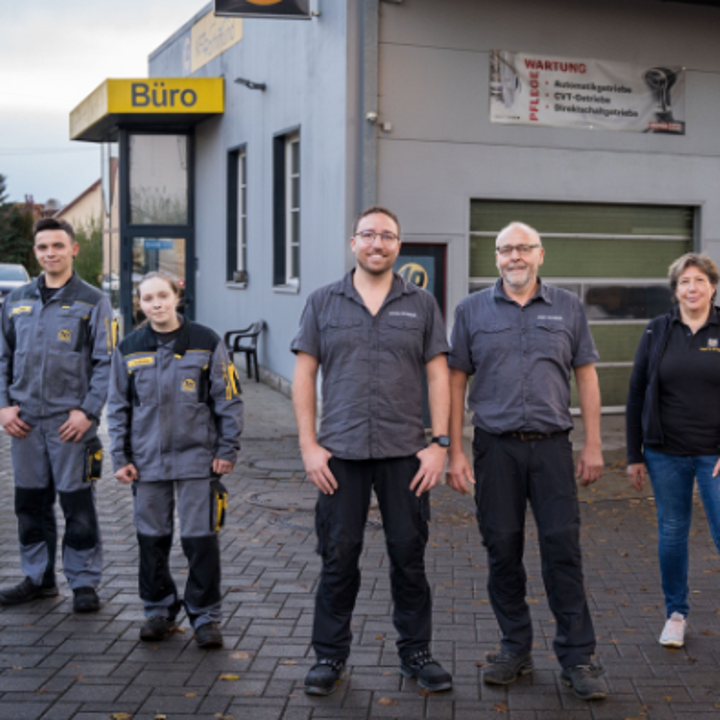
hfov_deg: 31.0
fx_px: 1271
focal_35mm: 54
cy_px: 349
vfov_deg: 31.6
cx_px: 559
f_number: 4
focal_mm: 36
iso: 1250
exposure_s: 1/160
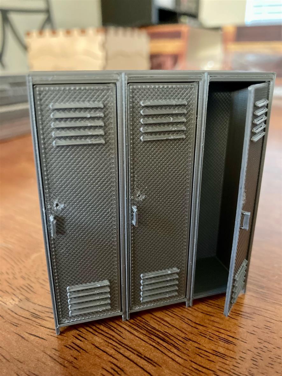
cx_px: 141
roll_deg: -0.8
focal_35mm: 28
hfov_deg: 49.7
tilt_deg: -22.0
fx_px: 304
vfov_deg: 63.5
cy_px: 188
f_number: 1.8
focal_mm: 3.99
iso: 640
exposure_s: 1/27
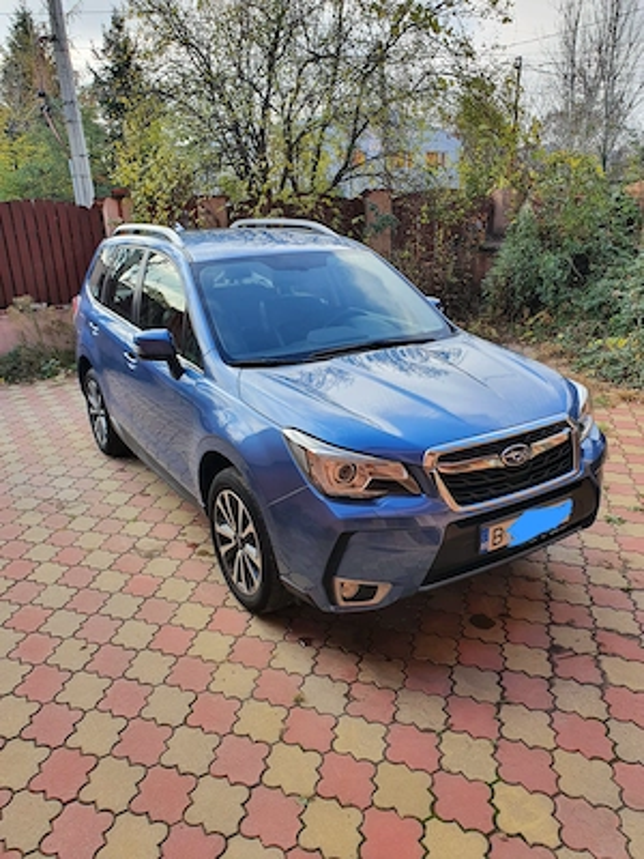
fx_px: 645
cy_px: 430
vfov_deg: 67.3
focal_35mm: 26
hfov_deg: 53.1
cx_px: 322
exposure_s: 1/526
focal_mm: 4.32
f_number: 2.4
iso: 50
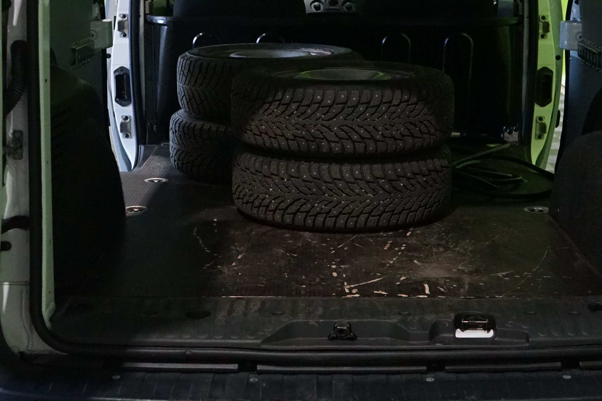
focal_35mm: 64
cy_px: 123
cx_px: 331
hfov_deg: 31.4
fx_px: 1070
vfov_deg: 21.1
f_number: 7.1
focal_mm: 33
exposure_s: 1/160
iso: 6400
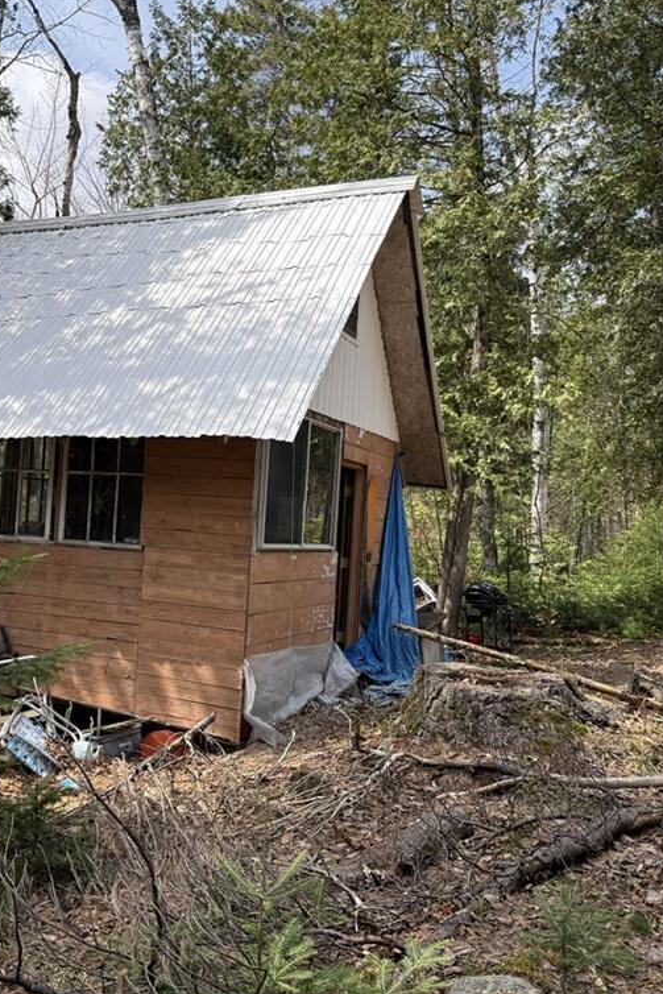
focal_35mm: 34
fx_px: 939
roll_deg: -1.9
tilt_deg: +4.2
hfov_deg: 38.2
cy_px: 502
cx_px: 193
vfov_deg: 55.8
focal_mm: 6.76
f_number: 1.78
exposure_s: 1/1727
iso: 100
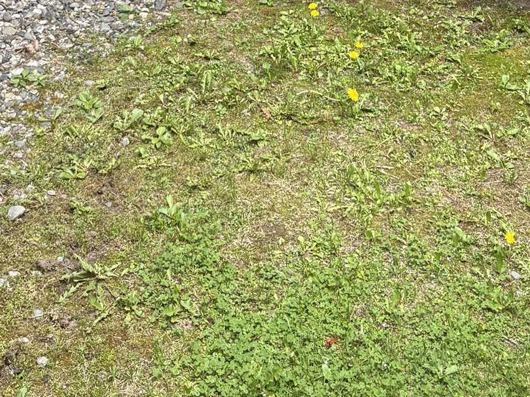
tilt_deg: -9.4
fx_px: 1133
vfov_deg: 17.1
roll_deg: +3.6
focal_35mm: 74
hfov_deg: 26.3
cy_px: -266
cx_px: 238
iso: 40
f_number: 1.6
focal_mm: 5.96
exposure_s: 1/239
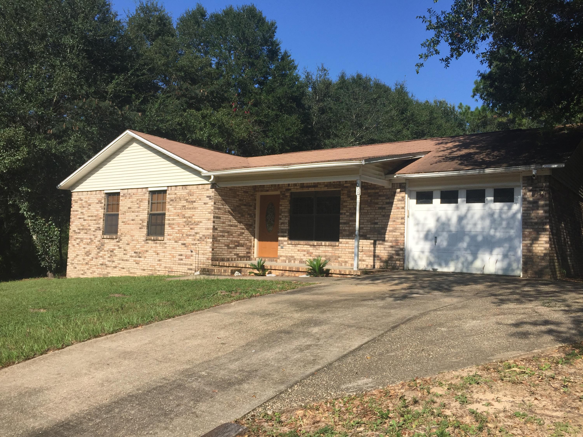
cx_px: 292
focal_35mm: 29
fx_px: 488
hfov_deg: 61.7
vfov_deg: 48.2
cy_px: 218
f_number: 2.2
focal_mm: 4.15
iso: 32
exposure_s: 1/2083
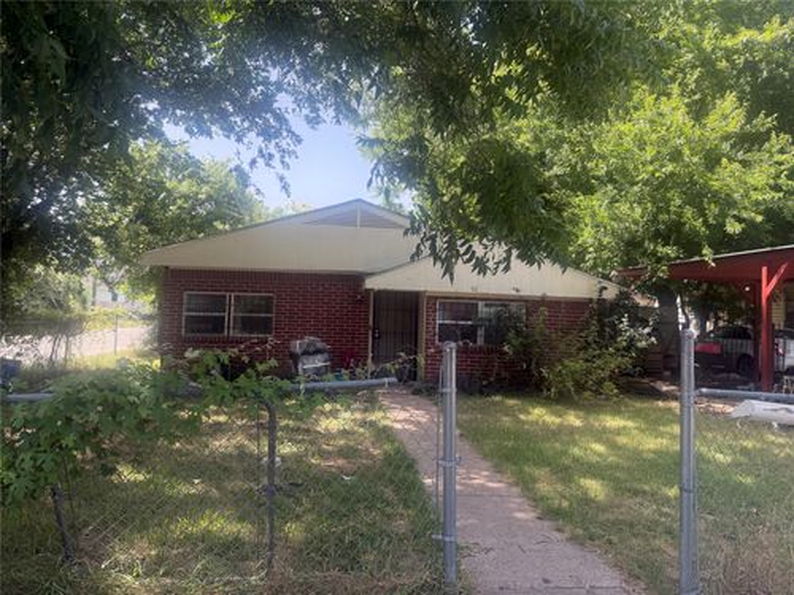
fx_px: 550
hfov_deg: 71.6
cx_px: 397
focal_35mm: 24
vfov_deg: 56.8
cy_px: 298
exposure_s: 1/689
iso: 100
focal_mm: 6.76
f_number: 1.78
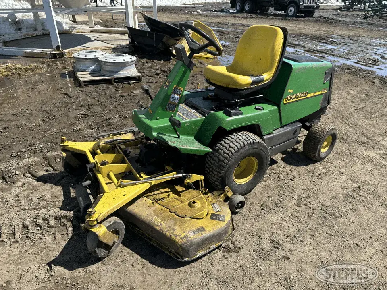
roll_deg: -1.6
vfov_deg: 56.8
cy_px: 145
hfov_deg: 71.6
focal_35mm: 24
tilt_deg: -24.7
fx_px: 268
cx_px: 194
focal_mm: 6.86
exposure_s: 1/3717
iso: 80
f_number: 1.78
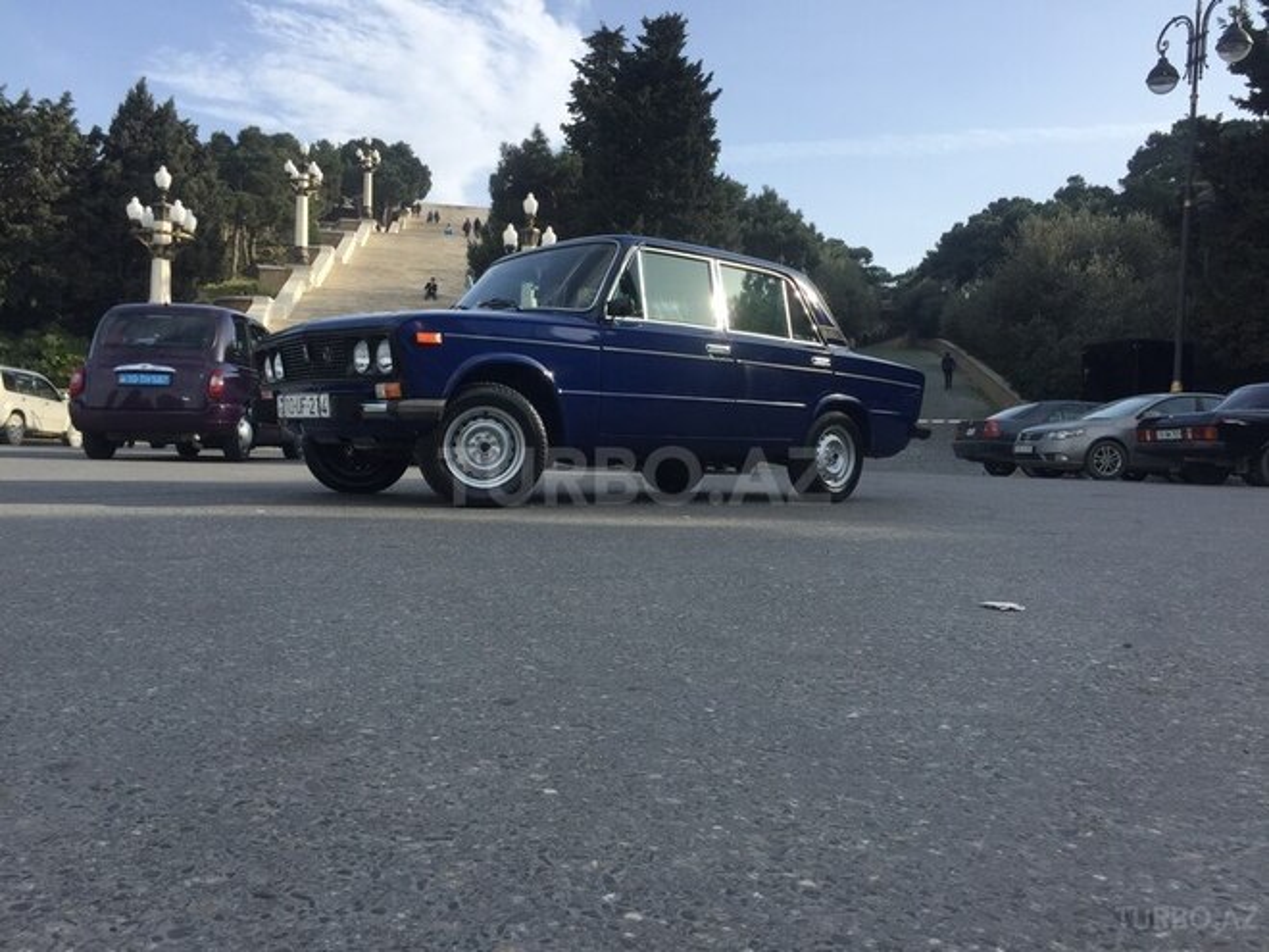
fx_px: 1063
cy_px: 476
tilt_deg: +0.2
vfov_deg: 48.2
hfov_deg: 61.7
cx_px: 634
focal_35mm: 29
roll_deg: -3.1
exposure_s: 1/1276
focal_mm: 4.15
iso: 32
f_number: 2.2
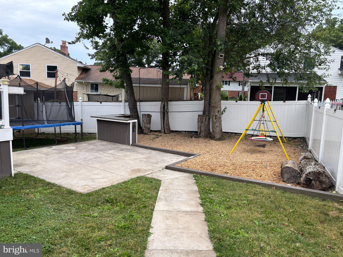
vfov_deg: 53.1
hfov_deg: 67.3
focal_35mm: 26
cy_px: 128
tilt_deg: -5.4
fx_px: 258
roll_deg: -2.2
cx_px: 172
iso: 50
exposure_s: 1/368
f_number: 1.6
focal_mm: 5.96
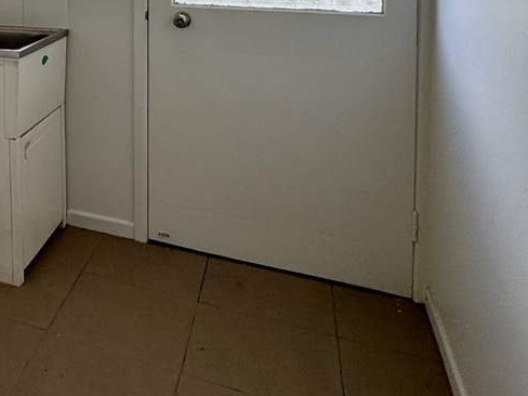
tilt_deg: -2.0
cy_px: -45
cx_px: -83
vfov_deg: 30.0
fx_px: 656
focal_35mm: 43
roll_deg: +0.4
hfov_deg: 35.7
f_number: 2.2
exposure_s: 1/99
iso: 64
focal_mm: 2.22
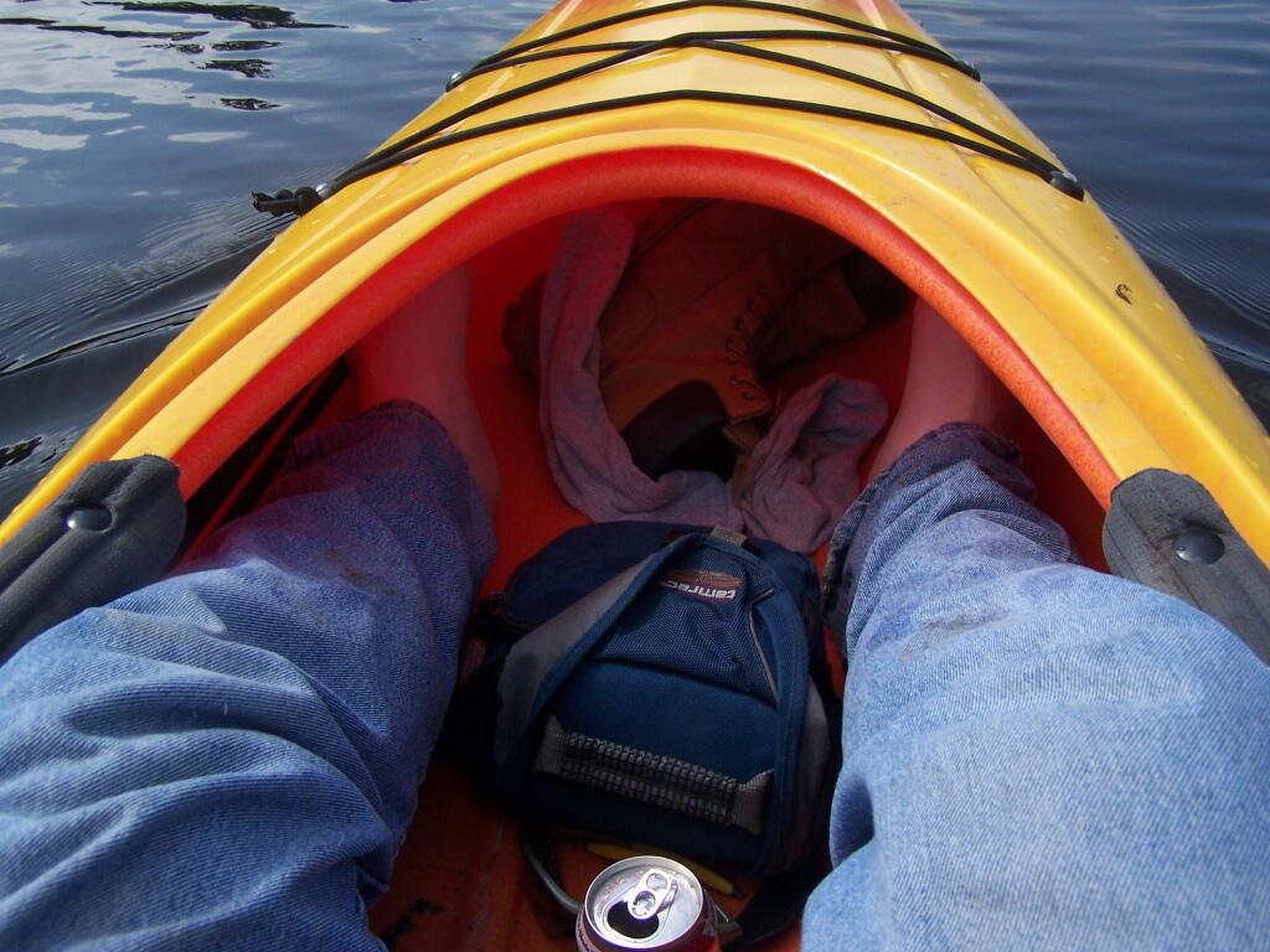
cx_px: 635
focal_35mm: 38
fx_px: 1394
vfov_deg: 37.7
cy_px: 476
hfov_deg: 49.0
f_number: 4
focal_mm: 6.3
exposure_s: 1/800
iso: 100
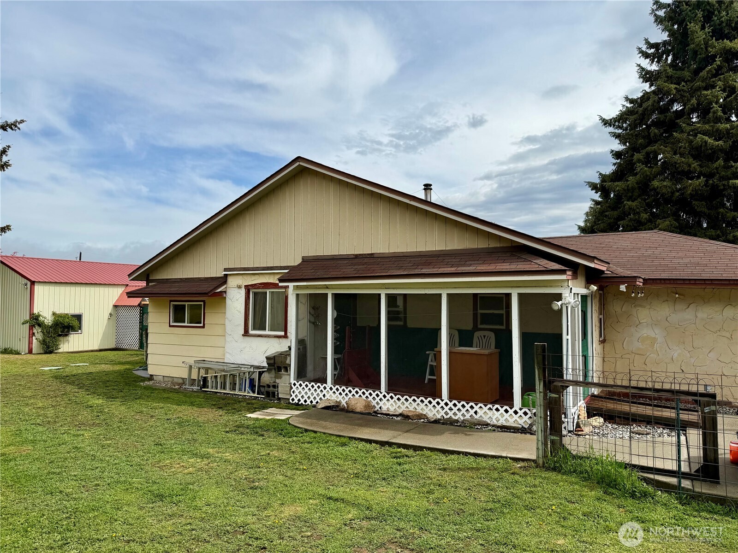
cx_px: 369
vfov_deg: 56.8
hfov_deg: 71.6
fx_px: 512
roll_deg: +0.4
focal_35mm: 24
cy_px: 276
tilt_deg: +3.7
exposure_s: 1/6711
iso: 80
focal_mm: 6.76
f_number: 1.78
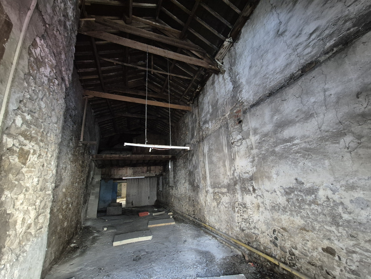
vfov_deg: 89.9
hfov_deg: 106.2
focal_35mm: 13
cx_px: 186
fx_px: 139
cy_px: 140
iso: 1250
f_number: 2.2
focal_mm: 2.2
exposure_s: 1/25
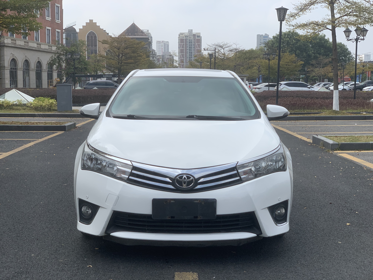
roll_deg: -0.3
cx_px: 186
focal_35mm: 52
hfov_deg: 36.8
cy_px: 140
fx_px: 560
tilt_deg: -5.5
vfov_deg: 28.0
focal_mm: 6
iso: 16
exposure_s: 1/1295
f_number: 2.4
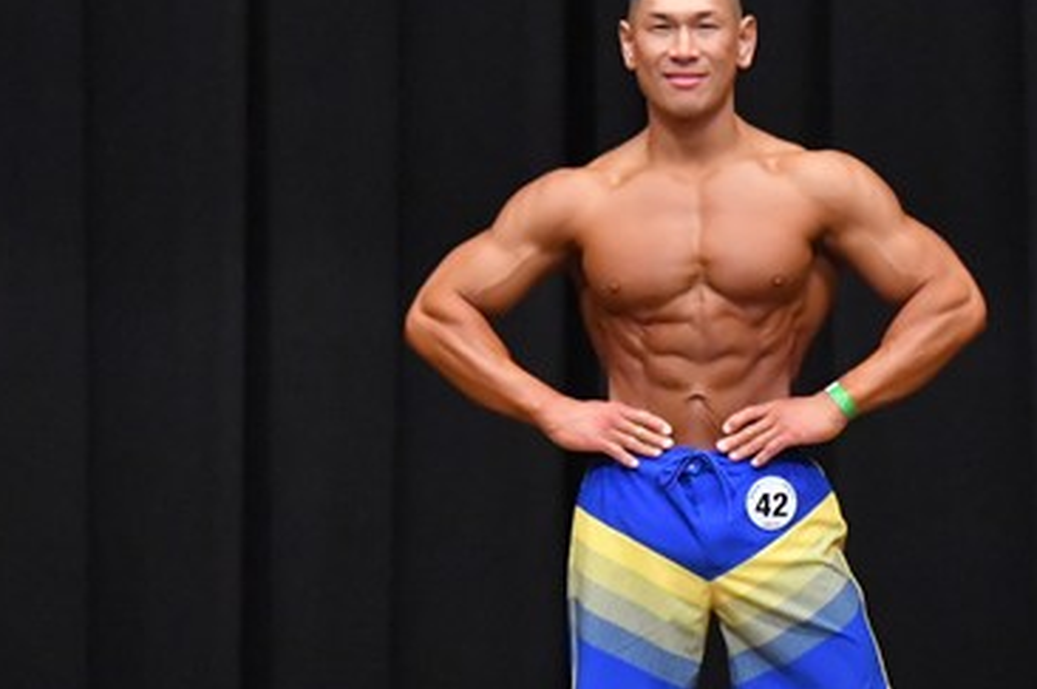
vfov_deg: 2.9
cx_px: 857
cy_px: 519
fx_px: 13722
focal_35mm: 477
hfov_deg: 4.3
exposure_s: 1/400
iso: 8000
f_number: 5.6
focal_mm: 150
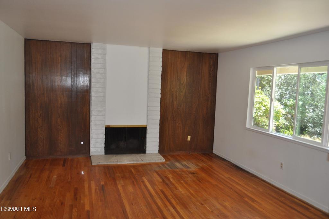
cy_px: 110
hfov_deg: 62.0
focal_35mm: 30
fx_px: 274
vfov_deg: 43.5
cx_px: 164
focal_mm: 20
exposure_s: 1/125
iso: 400
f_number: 3.8
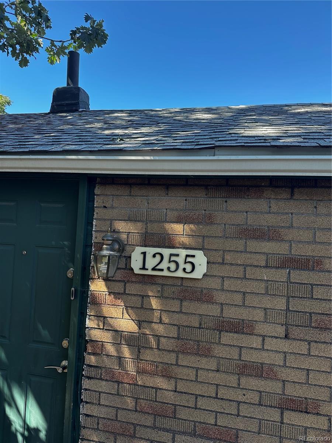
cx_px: 166
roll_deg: -2.9
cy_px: 222
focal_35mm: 24
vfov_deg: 71.6
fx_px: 307
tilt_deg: +2.3
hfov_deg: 56.8
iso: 80
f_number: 1.78
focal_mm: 6.86
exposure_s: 1/439
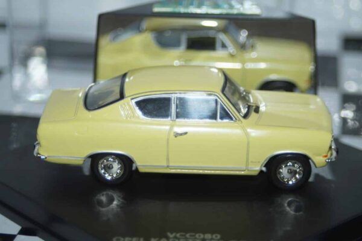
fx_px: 1056
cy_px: 120
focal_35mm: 105
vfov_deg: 13.0
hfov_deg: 19.5
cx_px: 181
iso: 200
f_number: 5.6
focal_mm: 70
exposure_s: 1/60
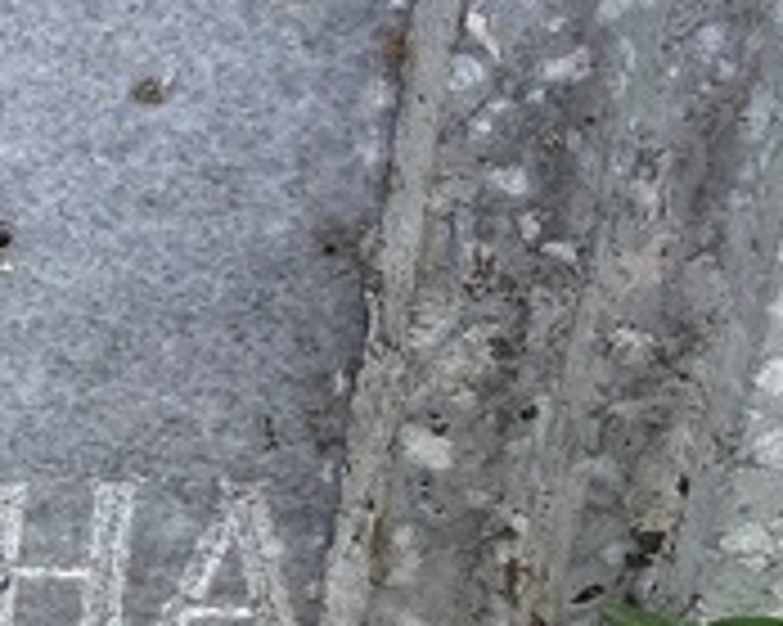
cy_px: 401
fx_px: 2710
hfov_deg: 14.5
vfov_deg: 13.2
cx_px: -621
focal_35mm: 117
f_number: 1.8
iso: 32
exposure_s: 1/613
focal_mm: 4.25
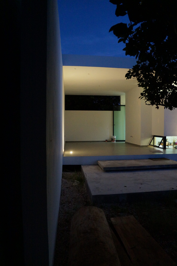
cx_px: 88
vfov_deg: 67.4
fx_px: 200
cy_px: 133
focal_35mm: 27
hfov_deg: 47.8
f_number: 3.5
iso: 3200
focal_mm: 18
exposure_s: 1/15
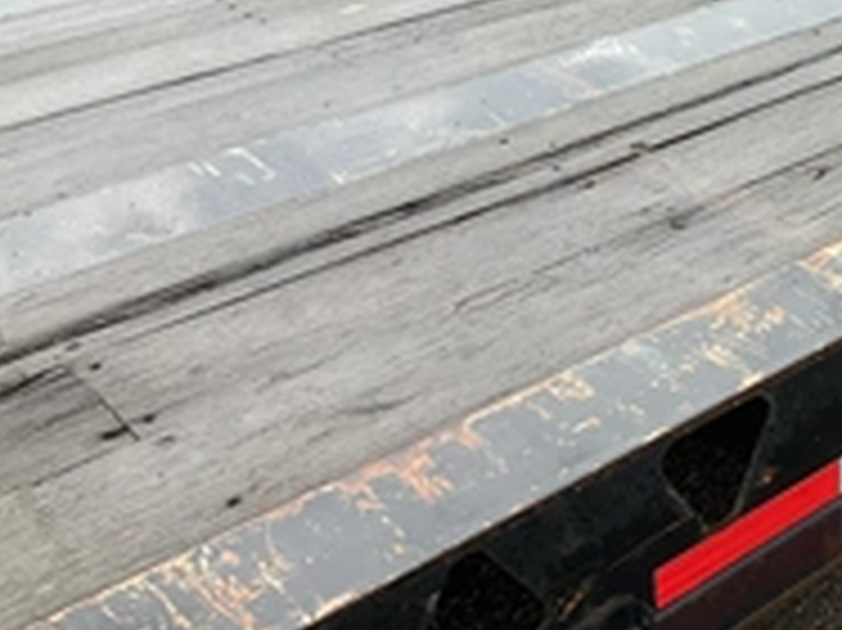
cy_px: 220
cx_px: 828
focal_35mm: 62
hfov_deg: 29.3
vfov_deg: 23.5
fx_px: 1507
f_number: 1.8
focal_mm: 3
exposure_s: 1/165
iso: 20
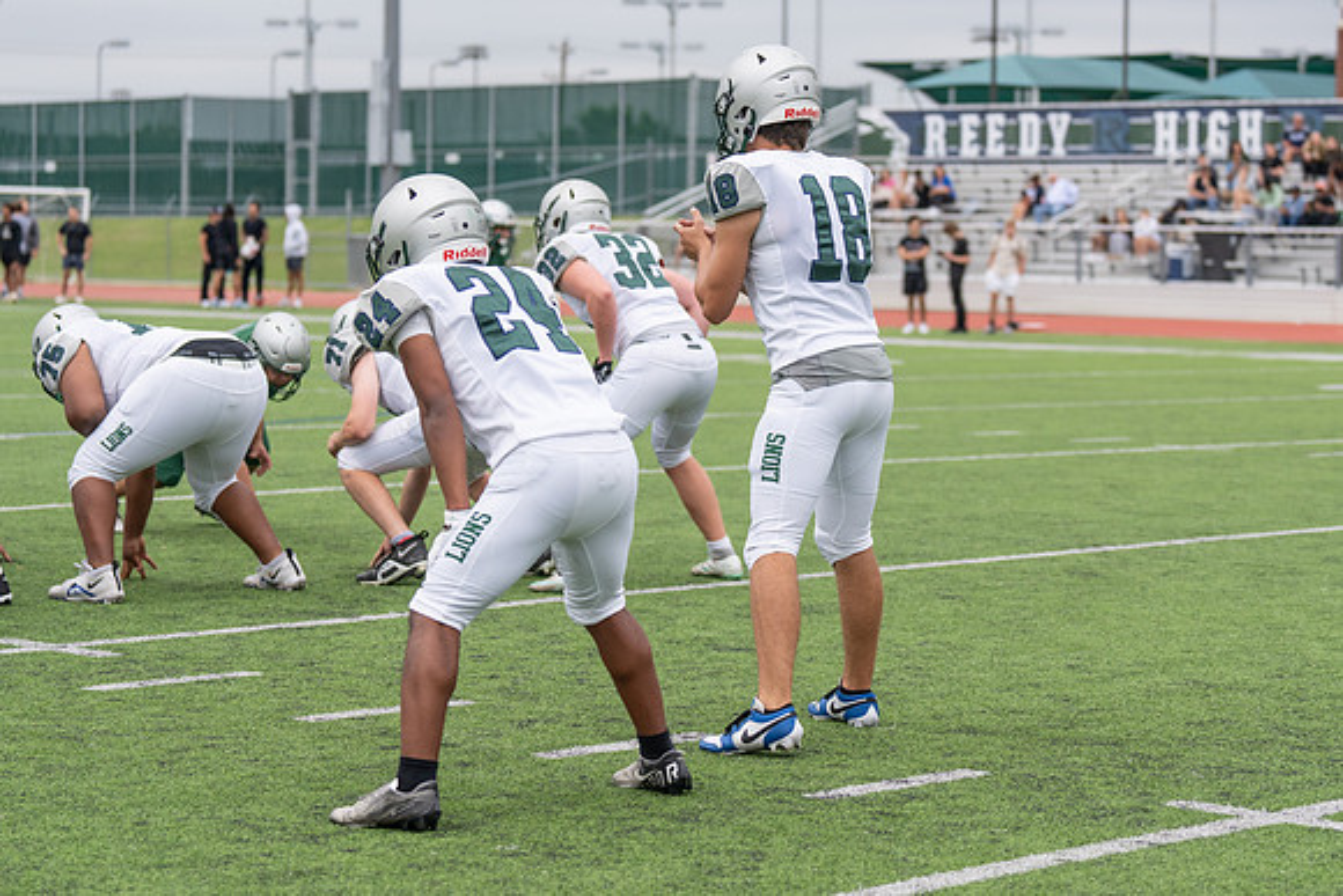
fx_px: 3513
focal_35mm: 94
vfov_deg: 14.5
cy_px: 382
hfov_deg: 21.6
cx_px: 770
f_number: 2.8
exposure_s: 1/1250
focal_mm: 70
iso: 250
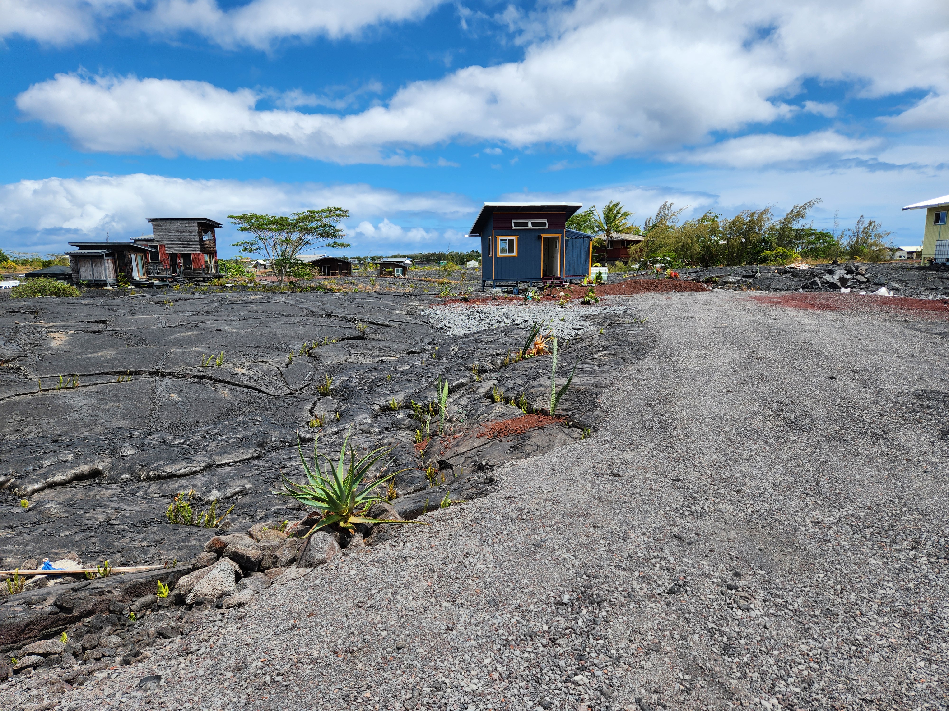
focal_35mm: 23
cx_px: 474
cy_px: 356
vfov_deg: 58.9
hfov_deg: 73.9
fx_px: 631
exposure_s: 1/2066
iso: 20
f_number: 1.8
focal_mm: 5.4
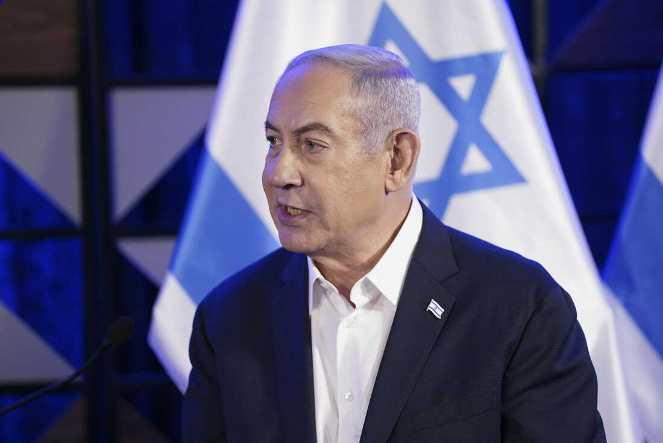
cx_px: 332
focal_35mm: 200
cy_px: 222
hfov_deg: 10.3
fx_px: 3686
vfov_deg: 6.9
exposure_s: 1/250
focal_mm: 200
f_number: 2.8
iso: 2000
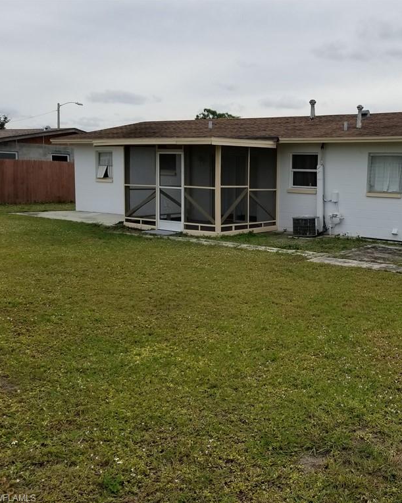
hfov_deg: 41.4
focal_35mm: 34
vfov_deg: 52.9
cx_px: 324
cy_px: 252
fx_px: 506
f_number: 1.7
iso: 50
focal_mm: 4.25
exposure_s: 1/2984
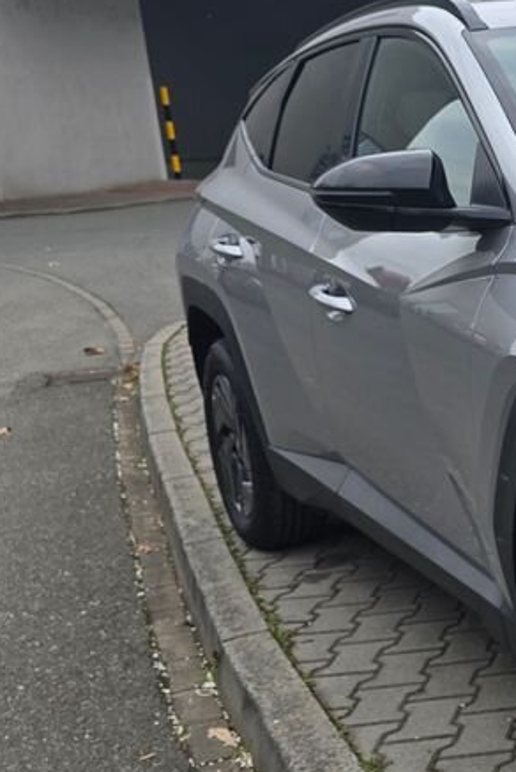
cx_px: 896
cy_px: 428
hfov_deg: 19.2
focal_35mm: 56
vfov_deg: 35.6
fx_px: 1202
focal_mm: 6.3
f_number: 1.7
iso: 20
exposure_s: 1/180
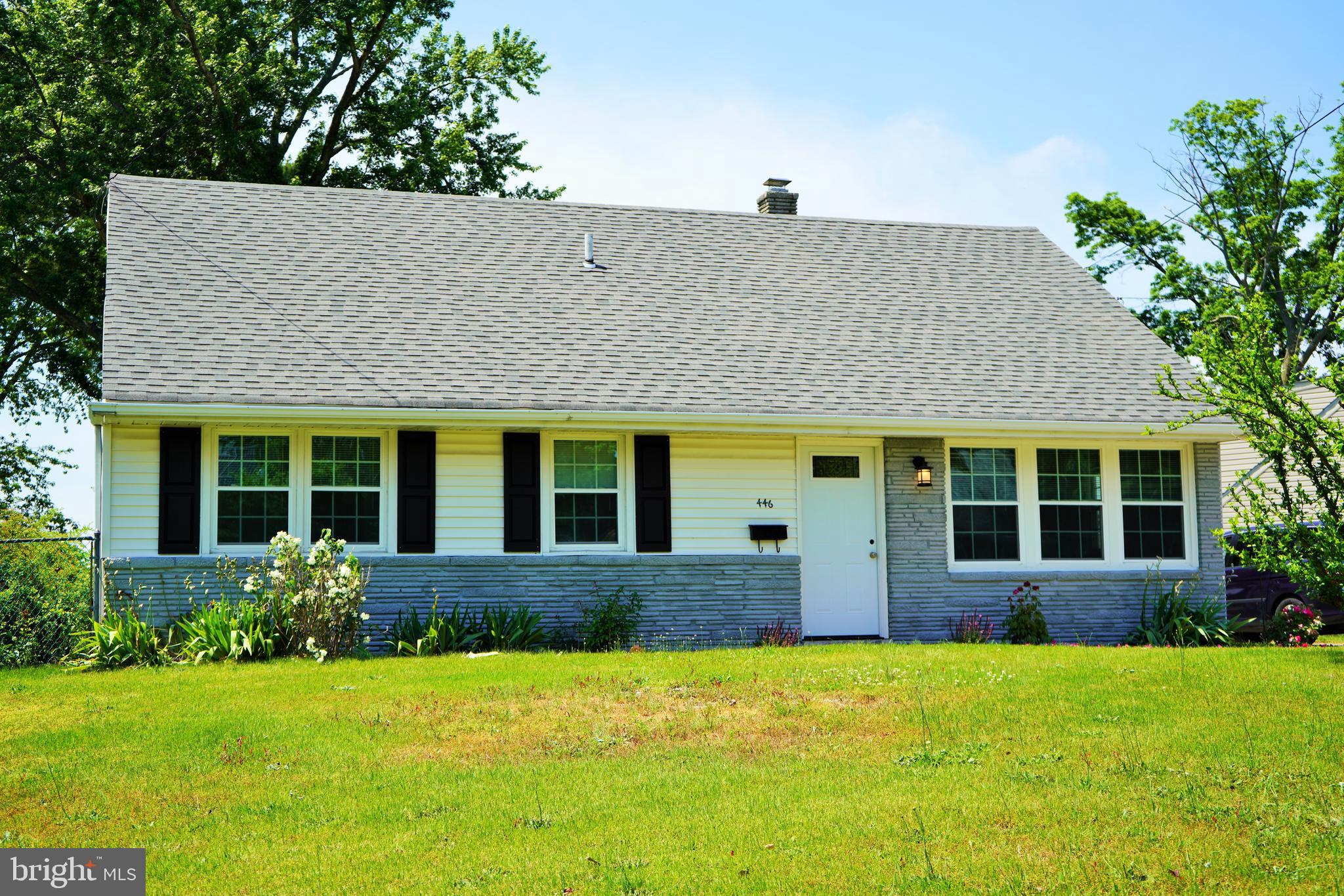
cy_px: 448
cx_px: 672
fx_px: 1605
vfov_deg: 31.2
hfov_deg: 45.4
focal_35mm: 43
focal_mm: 43
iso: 100
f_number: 5
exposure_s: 1/500
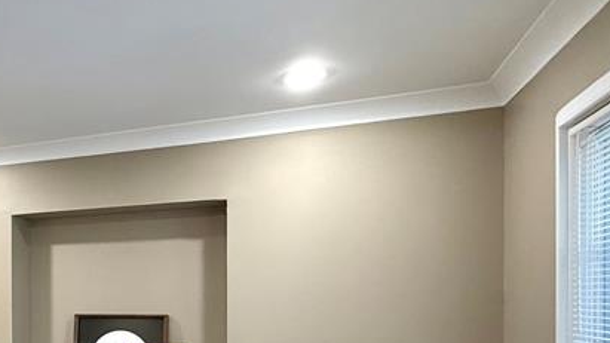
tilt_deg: -0.8
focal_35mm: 38
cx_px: 27
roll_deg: +0.0
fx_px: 615
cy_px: 313
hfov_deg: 46.0
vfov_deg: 29.8
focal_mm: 2.22
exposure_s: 1/60
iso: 250
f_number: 2.2
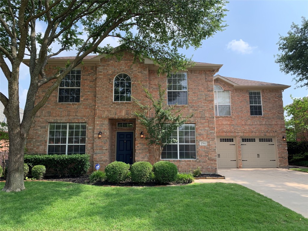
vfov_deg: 53.1
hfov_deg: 67.3
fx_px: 231
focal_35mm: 26
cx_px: 154
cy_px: 116
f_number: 1.8
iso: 25
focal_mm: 4.25
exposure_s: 1/945
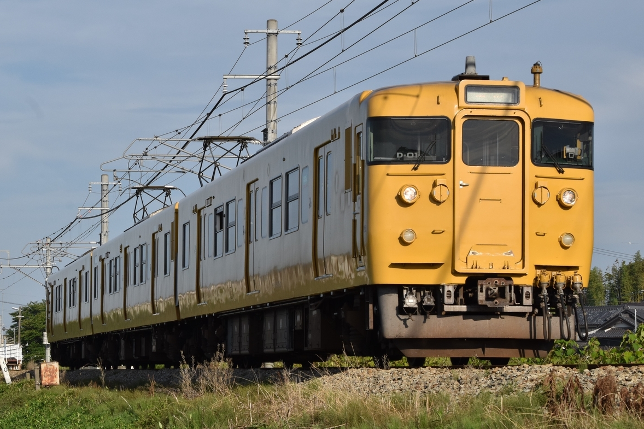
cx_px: 323
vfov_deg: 12.8
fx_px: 1914
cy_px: 216
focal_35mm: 107
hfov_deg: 19.1
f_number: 13
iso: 500
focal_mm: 70
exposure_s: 1/1000
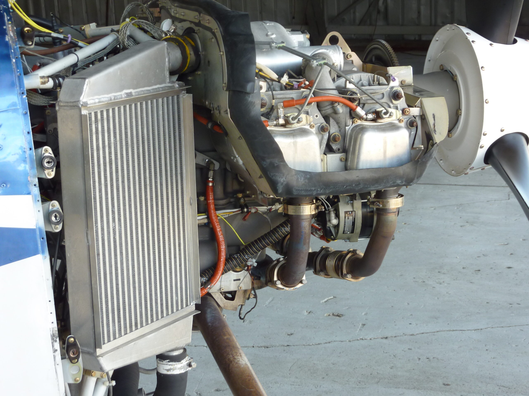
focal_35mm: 75
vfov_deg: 19.6
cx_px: 264
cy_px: 198
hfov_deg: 26.0
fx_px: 1146
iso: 80
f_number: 4
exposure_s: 1/40
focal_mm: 10.3
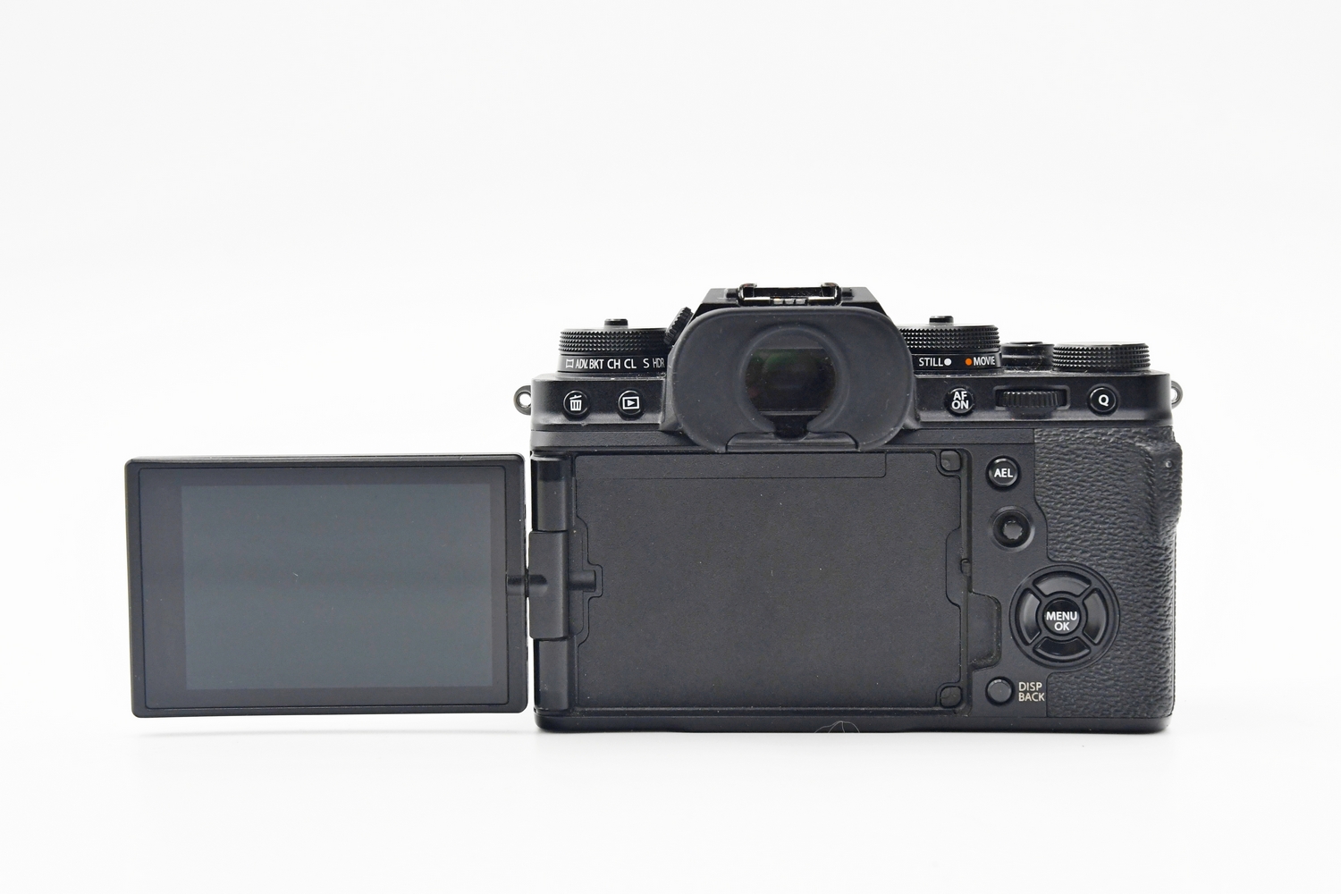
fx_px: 2123
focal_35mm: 57
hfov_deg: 35.1
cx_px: 670
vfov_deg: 23.8
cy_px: 447
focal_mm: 38
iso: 1600
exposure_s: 1/100
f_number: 8
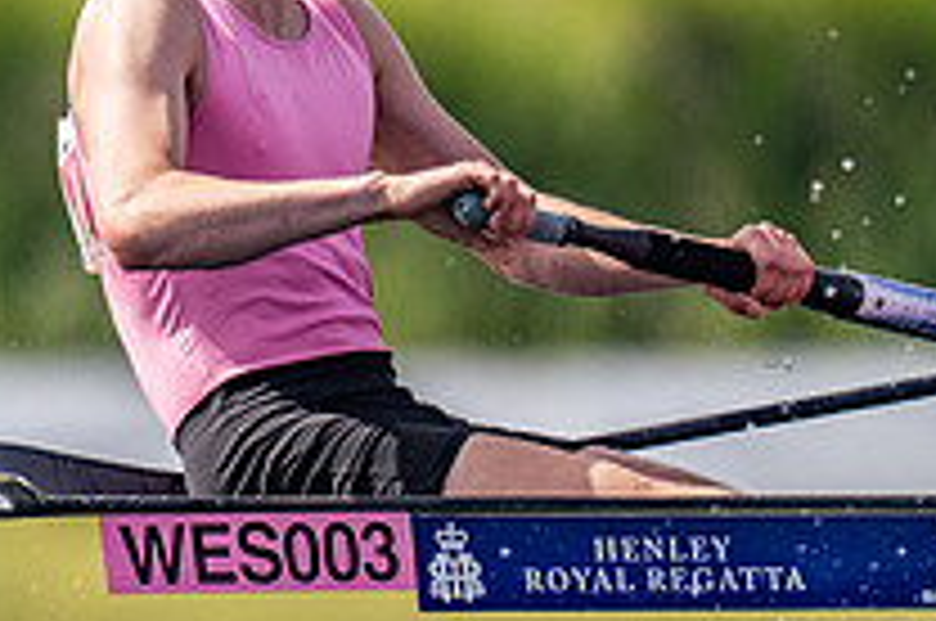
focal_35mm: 2512
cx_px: -86
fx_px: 65210
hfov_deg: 0.8
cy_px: 63
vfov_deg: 0.5
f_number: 4
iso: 180
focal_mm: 600
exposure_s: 1/2500
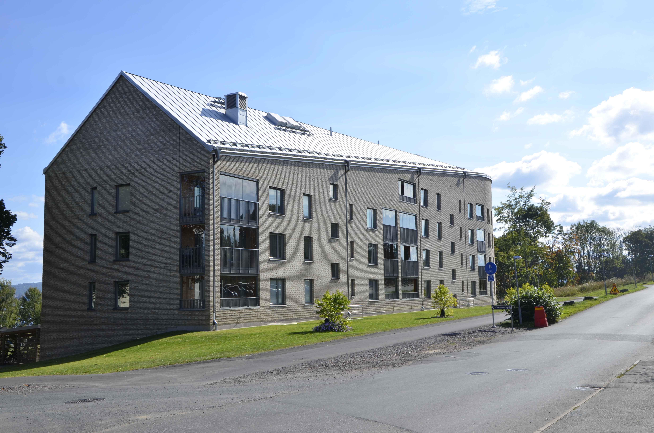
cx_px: 327
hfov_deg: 49.6
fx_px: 707
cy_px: 216
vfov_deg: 34.1
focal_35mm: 39
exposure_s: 1/250
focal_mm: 26
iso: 100
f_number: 8
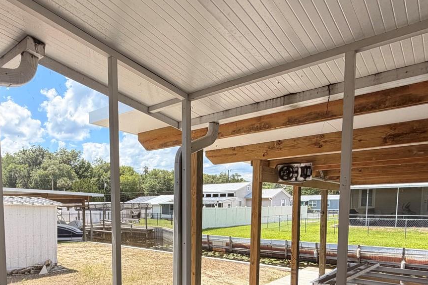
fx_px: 321
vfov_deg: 45.4
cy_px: 230
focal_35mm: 27
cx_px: 149
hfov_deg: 65.9
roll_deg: +0.4
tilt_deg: -2.7
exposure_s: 1/502
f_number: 2.2
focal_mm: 2.22
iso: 50
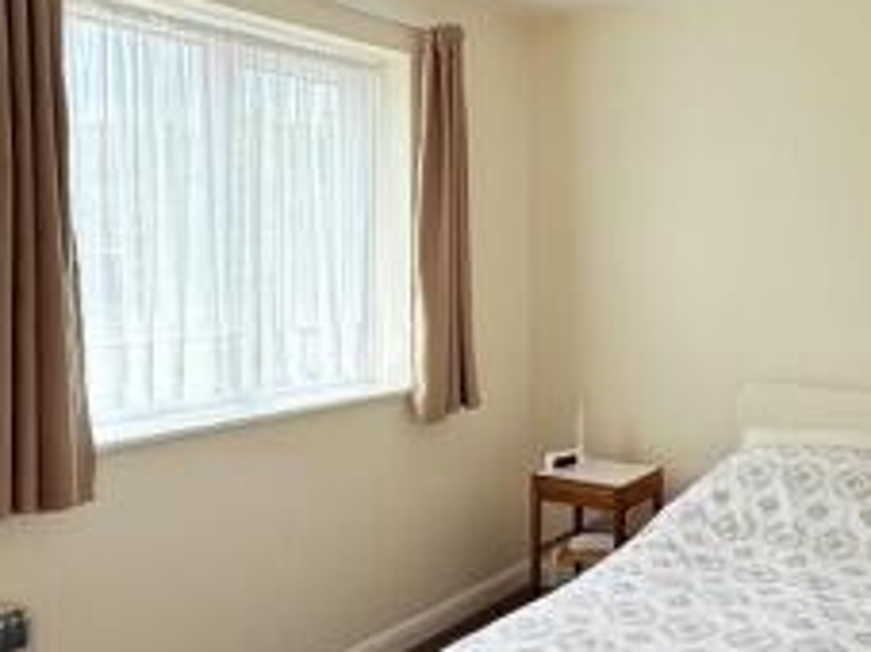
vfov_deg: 39.5
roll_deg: +0.1
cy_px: 270
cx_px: 689
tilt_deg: -0.6
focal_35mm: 36
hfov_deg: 48.6
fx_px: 905
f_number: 2.2
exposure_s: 1/138
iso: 64
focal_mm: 2.22
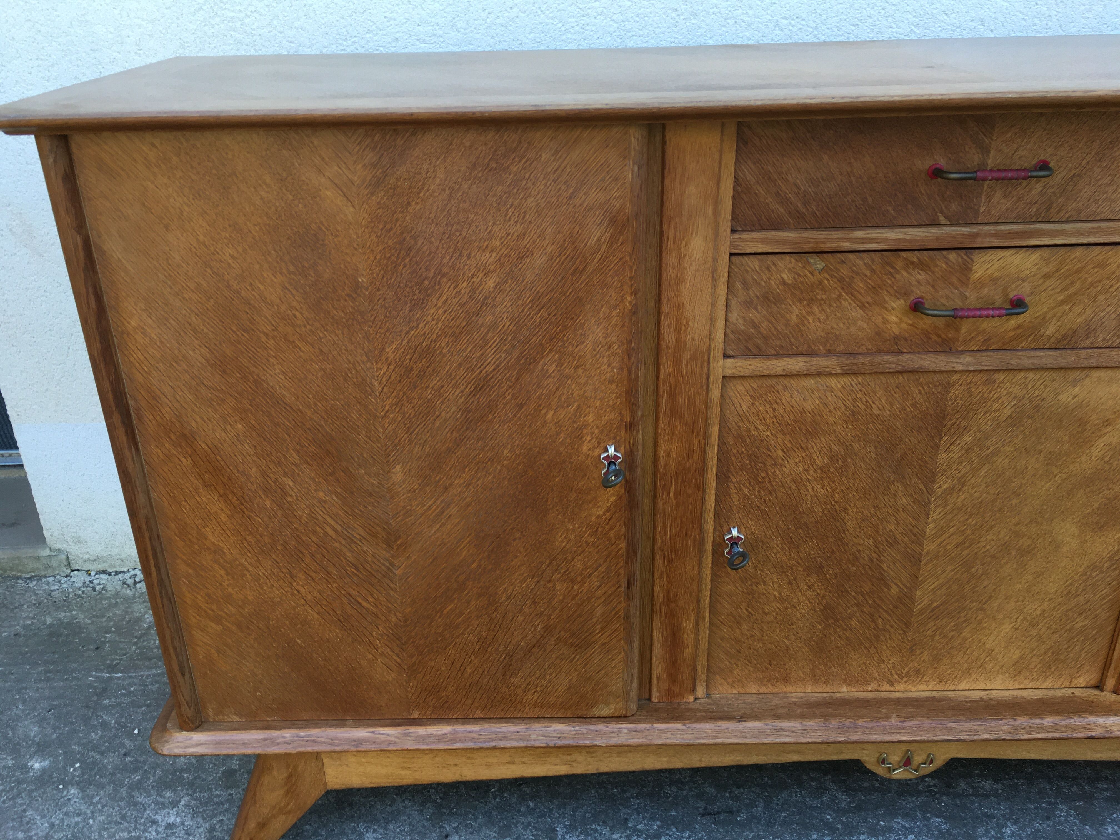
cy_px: 420
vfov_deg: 48.2
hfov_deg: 61.7
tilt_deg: -24.5
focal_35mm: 29
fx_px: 938
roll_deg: +0.4
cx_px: 560
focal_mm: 4.15
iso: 40
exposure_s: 1/100
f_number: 2.2
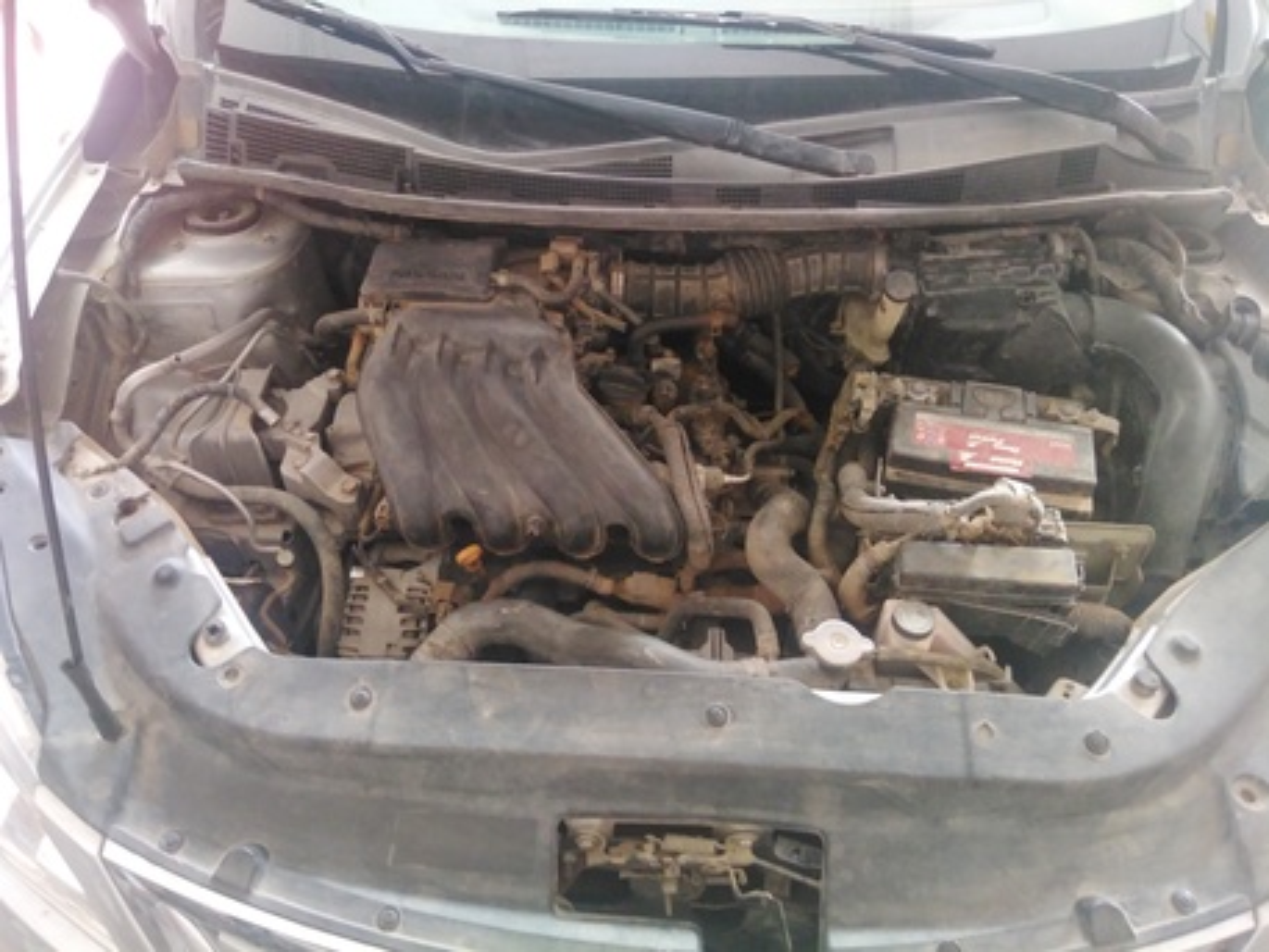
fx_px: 953
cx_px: 634
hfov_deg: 67.3
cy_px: 476
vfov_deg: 53.1
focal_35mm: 26
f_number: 1.8
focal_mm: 3.63
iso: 324
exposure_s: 1/20
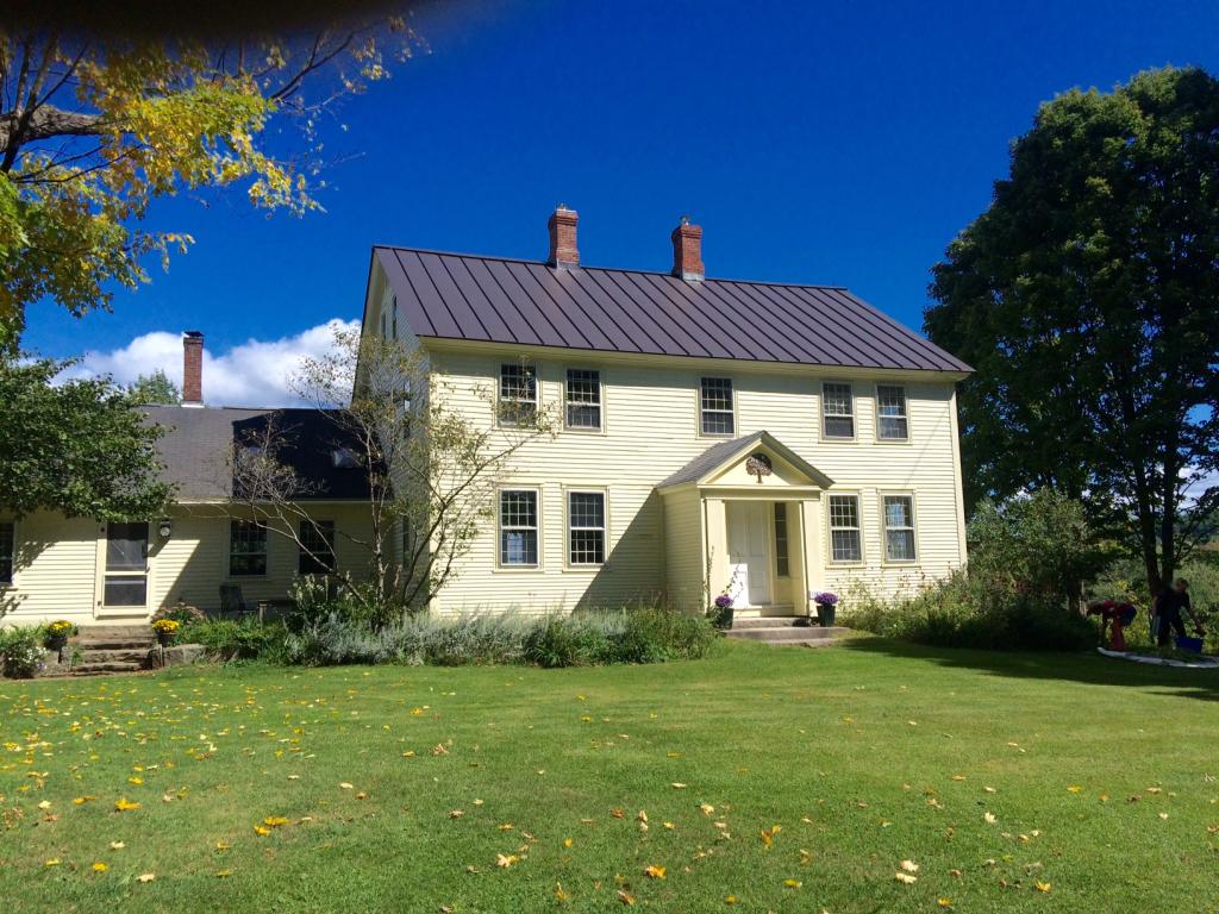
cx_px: 610
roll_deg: +1.8
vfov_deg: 48.2
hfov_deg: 61.7
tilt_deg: +6.2
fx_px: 1021
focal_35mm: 29
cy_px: 457
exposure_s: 1/2740
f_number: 2.2
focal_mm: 4.15
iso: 32
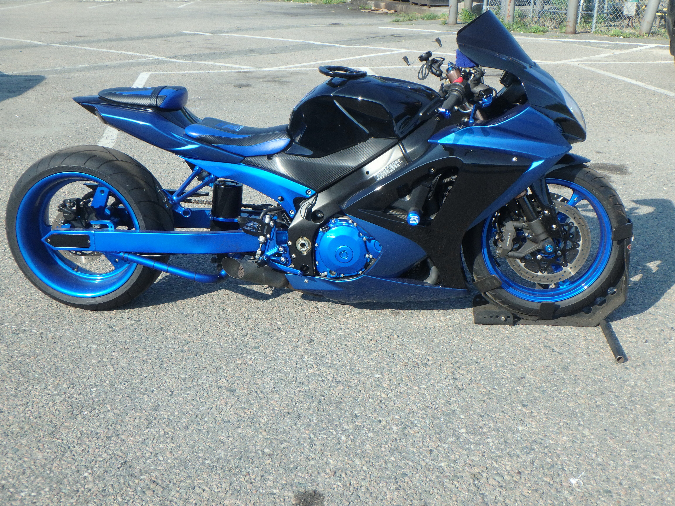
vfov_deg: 34.3
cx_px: 338
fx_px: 819
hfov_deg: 44.8
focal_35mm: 42
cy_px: 253
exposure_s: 1/320
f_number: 5.2
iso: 125
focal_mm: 7.5
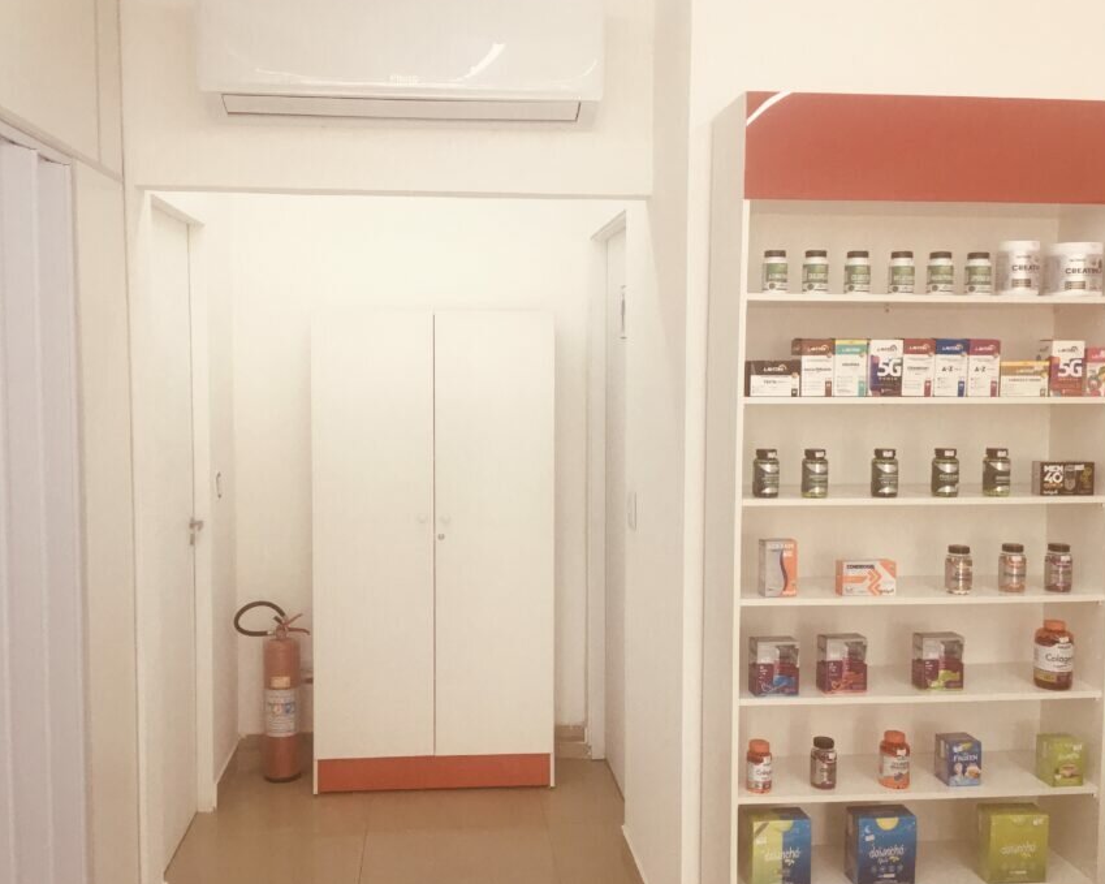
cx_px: 519
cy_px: 430
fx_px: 1046
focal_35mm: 32
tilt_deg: -4.7
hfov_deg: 55.6
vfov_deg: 45.8
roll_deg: -0.7
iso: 25
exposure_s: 1/40
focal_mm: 4.15
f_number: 2.2
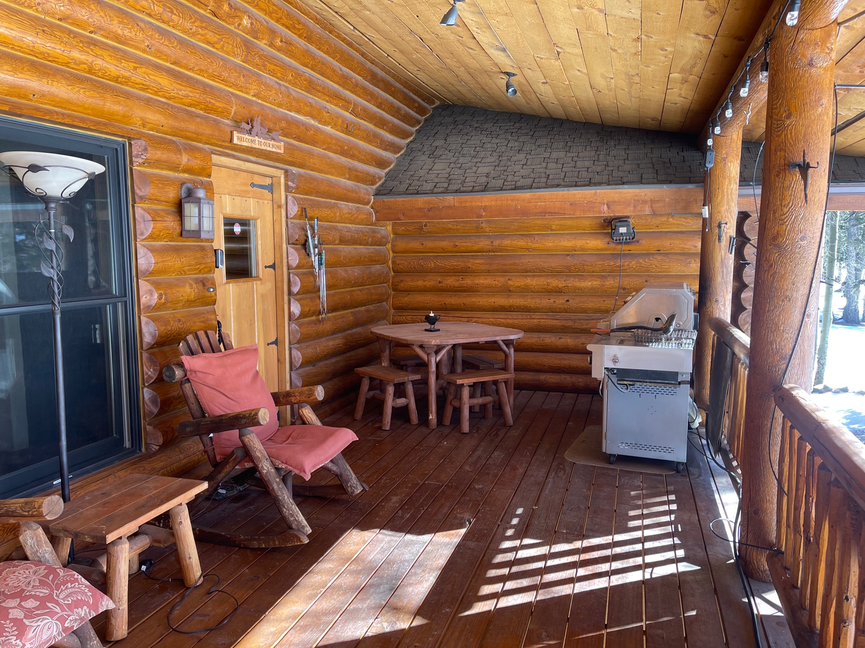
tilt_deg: -6.9
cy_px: 324
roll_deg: +0.8
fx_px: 650
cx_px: 432
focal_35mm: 26
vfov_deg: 53.1
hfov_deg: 67.3
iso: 50
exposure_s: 1/121
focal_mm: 5.1
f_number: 1.6
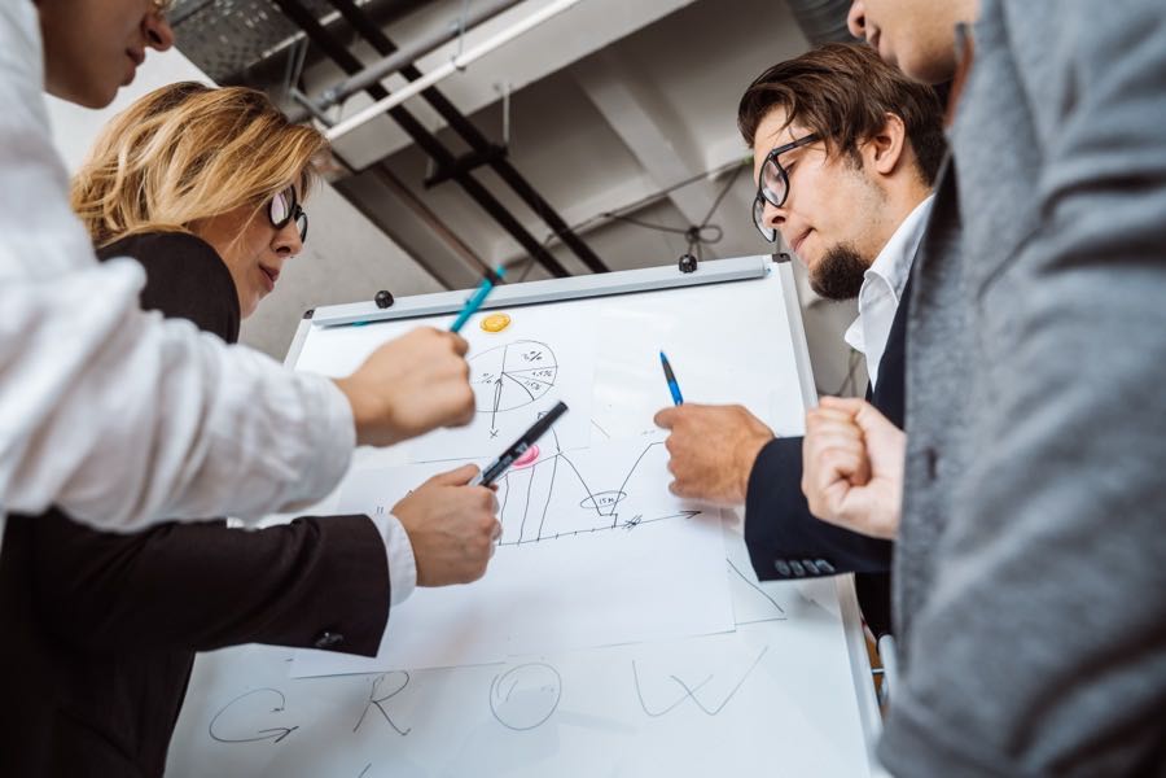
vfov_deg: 36.9
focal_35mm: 36
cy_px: 389
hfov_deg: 53.1
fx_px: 1166
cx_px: 583
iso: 250
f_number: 4
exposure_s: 1/80
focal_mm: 36
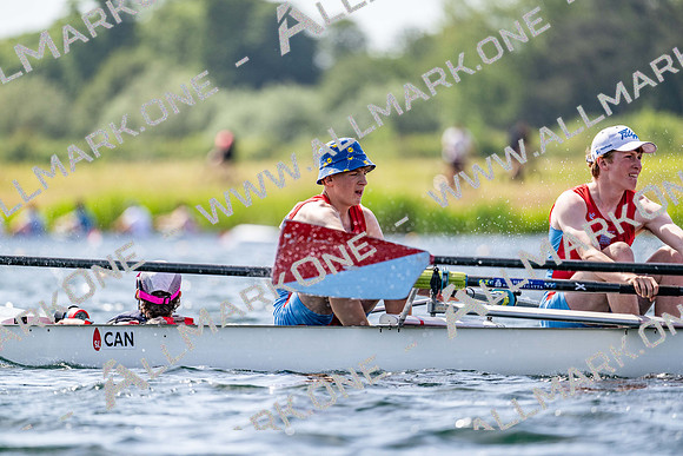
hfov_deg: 5.2
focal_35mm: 400
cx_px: 342
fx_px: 7590
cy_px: 228
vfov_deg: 3.4
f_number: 4.5
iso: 320
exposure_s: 1/2500
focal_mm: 400
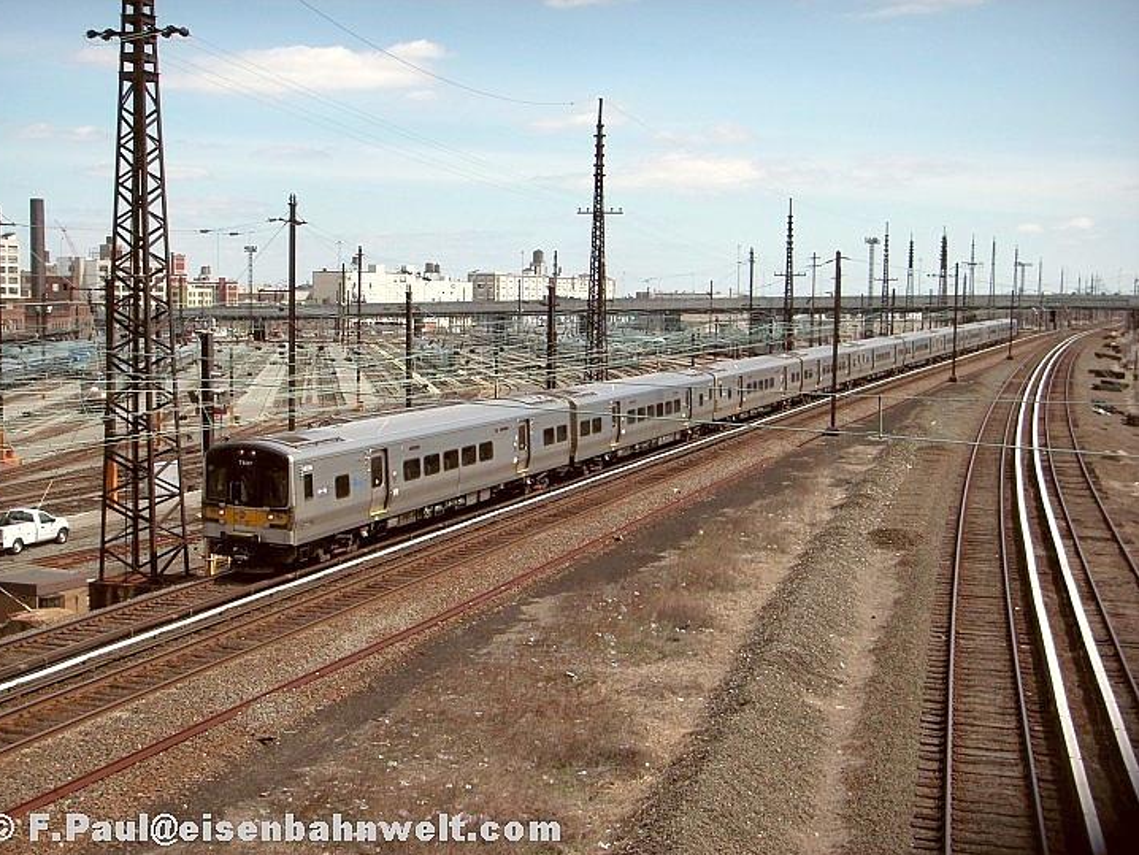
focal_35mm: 48
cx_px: 559
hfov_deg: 39.6
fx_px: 1580
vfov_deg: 30.3
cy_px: 435
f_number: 3.6
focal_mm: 7.7
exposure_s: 1/1000
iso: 80
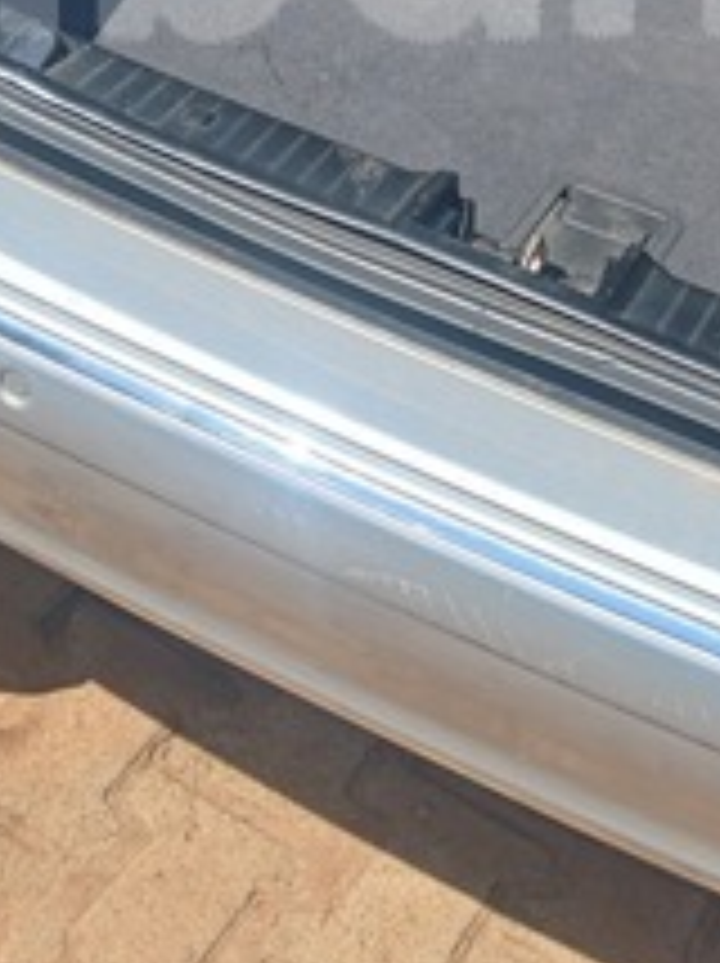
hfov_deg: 19.8
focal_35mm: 73
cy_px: -81
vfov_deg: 24.9
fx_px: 2029
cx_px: 621
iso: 20
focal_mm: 3.98
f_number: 1.8
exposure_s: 1/375
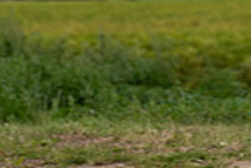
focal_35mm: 345
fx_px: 2408
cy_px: -64
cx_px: -115
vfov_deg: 4.0
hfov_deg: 5.9
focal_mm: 72
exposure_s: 1/800
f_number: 3.2
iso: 1600
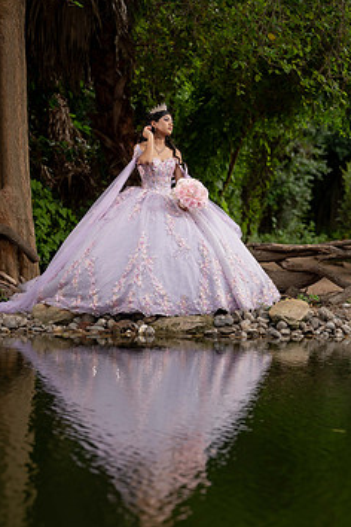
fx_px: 1638
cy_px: 320
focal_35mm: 112
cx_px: 137
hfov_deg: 12.2
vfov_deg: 18.2
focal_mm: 88
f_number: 2.8
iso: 160
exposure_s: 1/1250
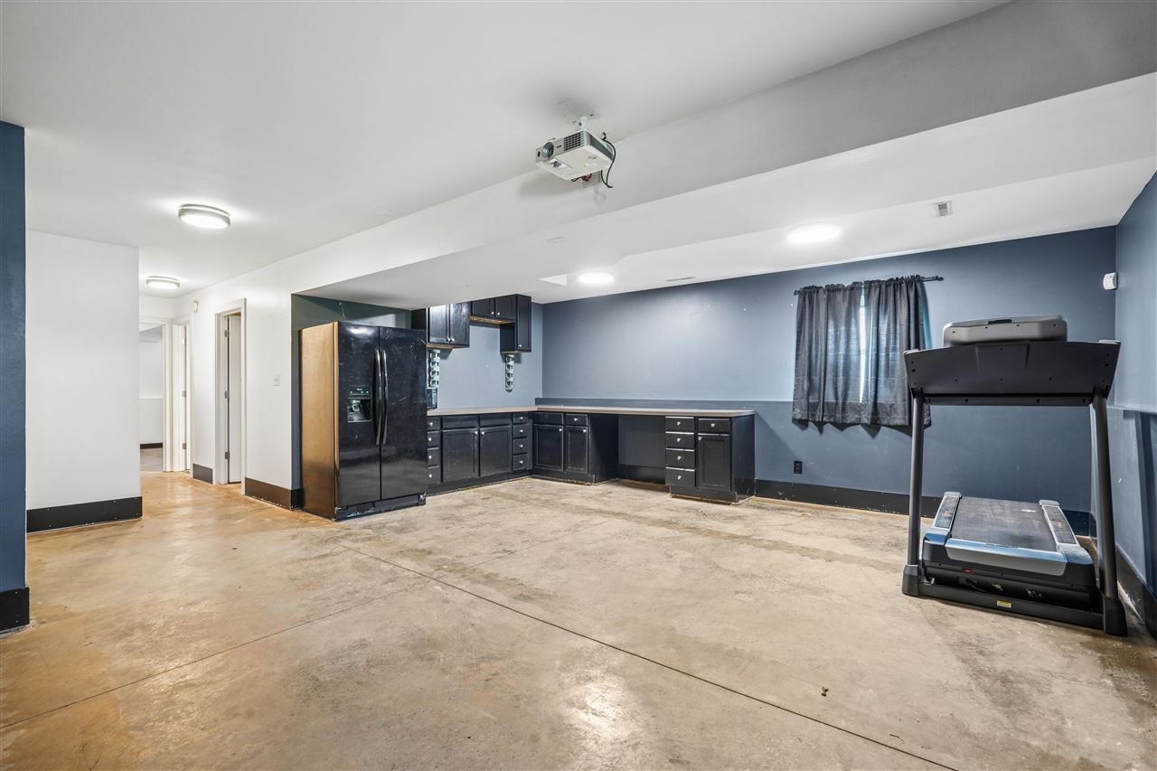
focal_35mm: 16
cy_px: 386
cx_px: 578
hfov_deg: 96.7
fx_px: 514
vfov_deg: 73.7
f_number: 10
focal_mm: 16
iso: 400
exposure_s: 1/1.25
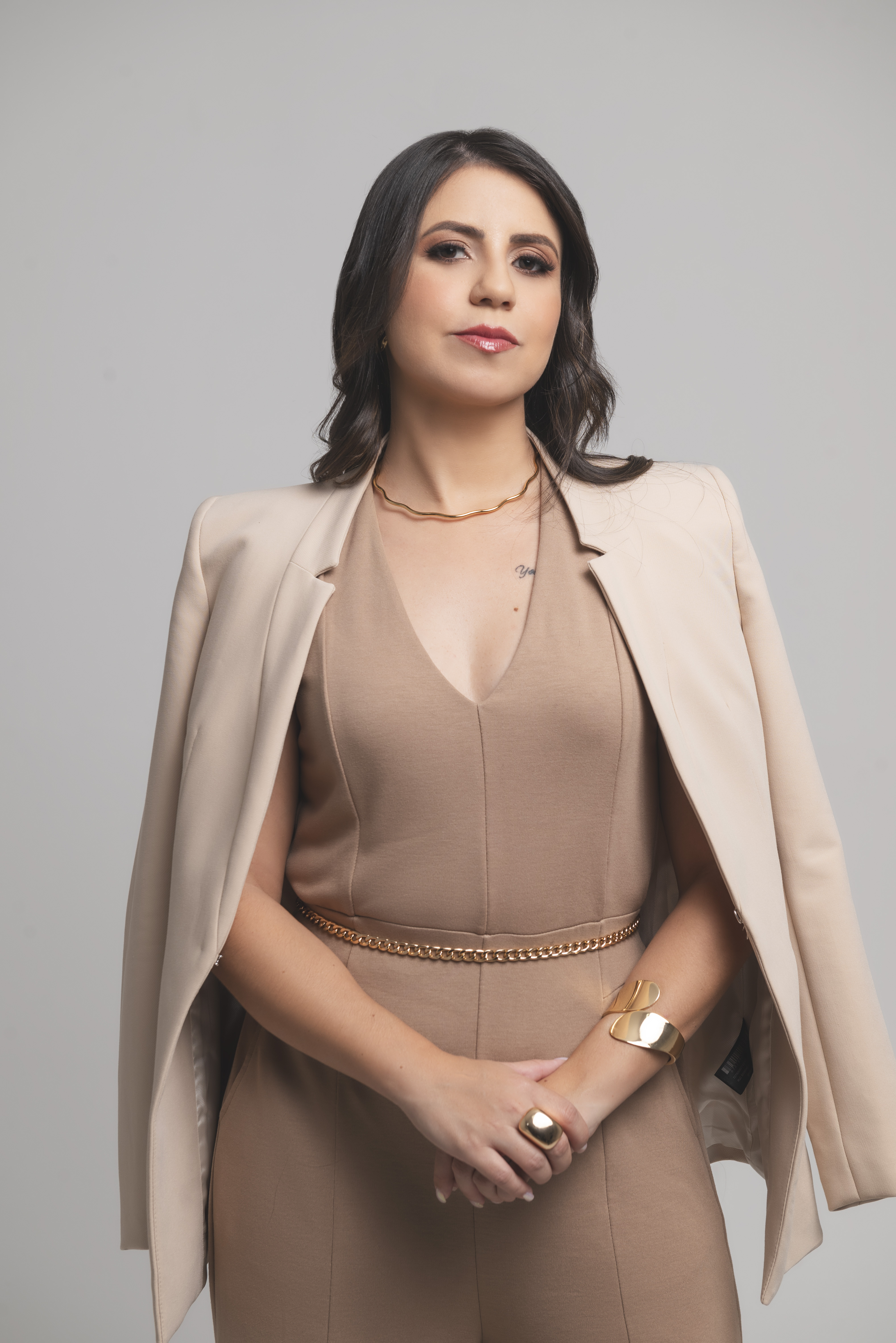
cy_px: 672
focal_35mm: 62
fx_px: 2312
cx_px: 448
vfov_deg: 32.4
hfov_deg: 21.9
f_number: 7.1
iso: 125
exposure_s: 1/125
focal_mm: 62
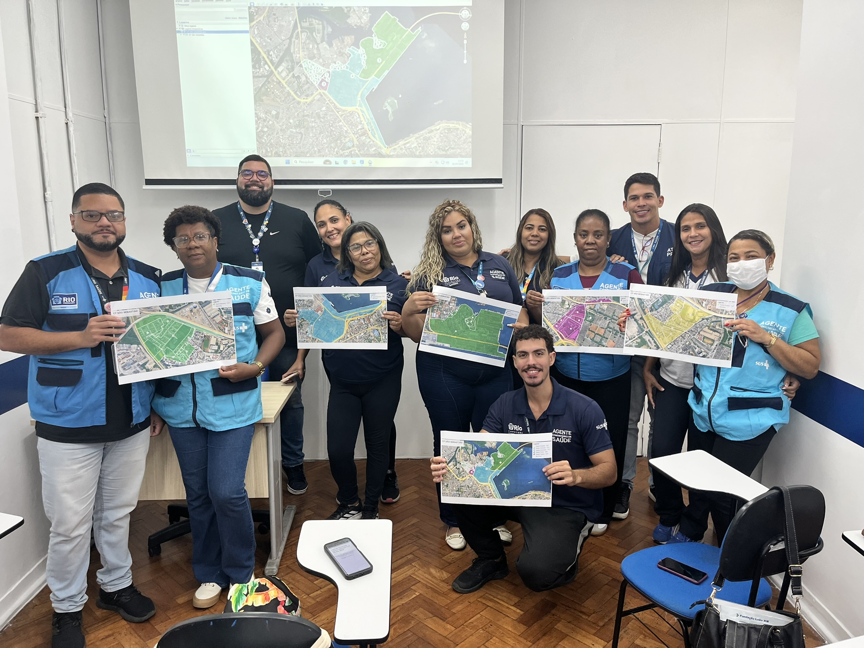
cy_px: 324
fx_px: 649
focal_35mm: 26
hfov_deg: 67.3
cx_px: 432
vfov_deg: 53.1
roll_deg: -0.2
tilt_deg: -8.9
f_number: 1.6
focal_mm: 5.1
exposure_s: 1/120
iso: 125
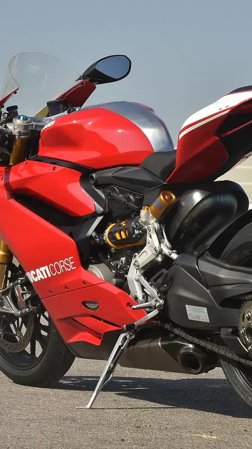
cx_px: 139
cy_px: 225
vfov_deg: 12.2
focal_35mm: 177
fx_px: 2103
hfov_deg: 6.9
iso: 250
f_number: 14
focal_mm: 112
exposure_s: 1/250
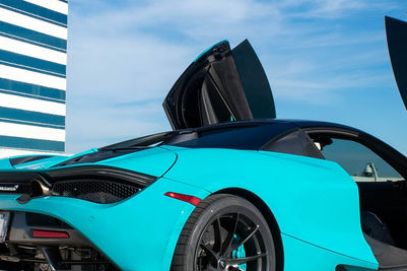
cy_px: 91
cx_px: 155
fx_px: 780
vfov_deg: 19.7
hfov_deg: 29.2
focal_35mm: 69
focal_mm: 18
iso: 200
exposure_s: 1/640
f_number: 13
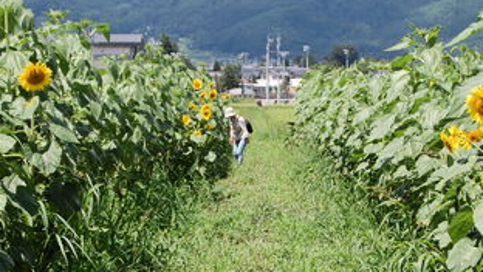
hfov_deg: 16.2
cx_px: 242
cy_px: 149
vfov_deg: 9.2
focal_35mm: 133
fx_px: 1702
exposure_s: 1/320
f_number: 9
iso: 200
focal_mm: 55
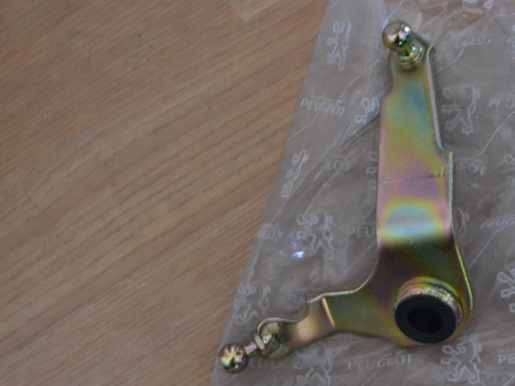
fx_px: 1012
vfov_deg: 21.6
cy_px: 233
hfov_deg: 28.1
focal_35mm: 68
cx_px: 399
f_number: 4.5
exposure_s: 1/5
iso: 3200
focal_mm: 30
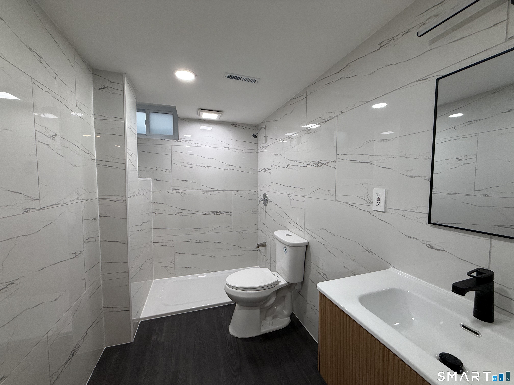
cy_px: 192
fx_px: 208
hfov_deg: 102.1
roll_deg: -0.4
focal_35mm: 14
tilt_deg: -2.8
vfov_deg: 85.7
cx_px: 257
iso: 100
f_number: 2.2
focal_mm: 2.22
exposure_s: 1/120
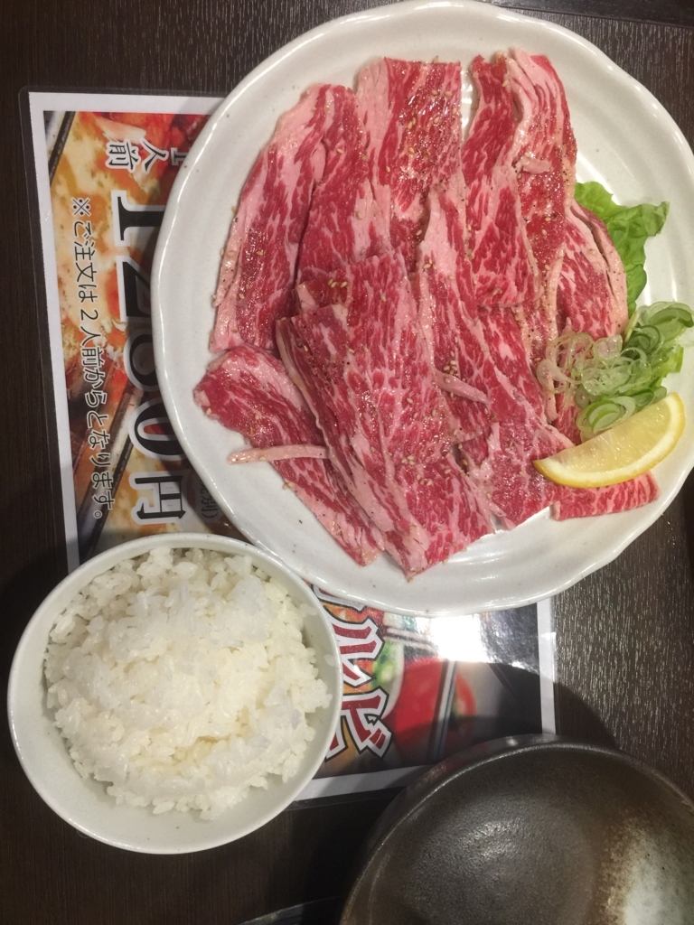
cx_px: 347
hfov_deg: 48.2
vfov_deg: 61.7
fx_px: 775
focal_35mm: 29
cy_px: 462
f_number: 2.2
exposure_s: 1/15
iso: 80
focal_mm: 4.15
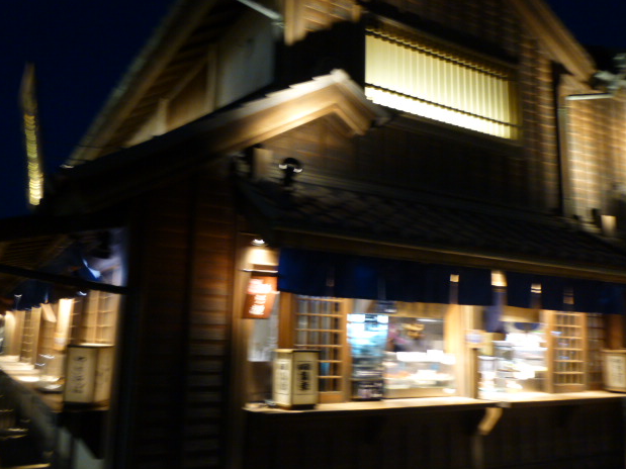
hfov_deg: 60.0
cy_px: 239
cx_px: 314
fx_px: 542
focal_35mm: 30
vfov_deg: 46.8
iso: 400
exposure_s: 1/8
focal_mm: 5.2
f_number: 3.3
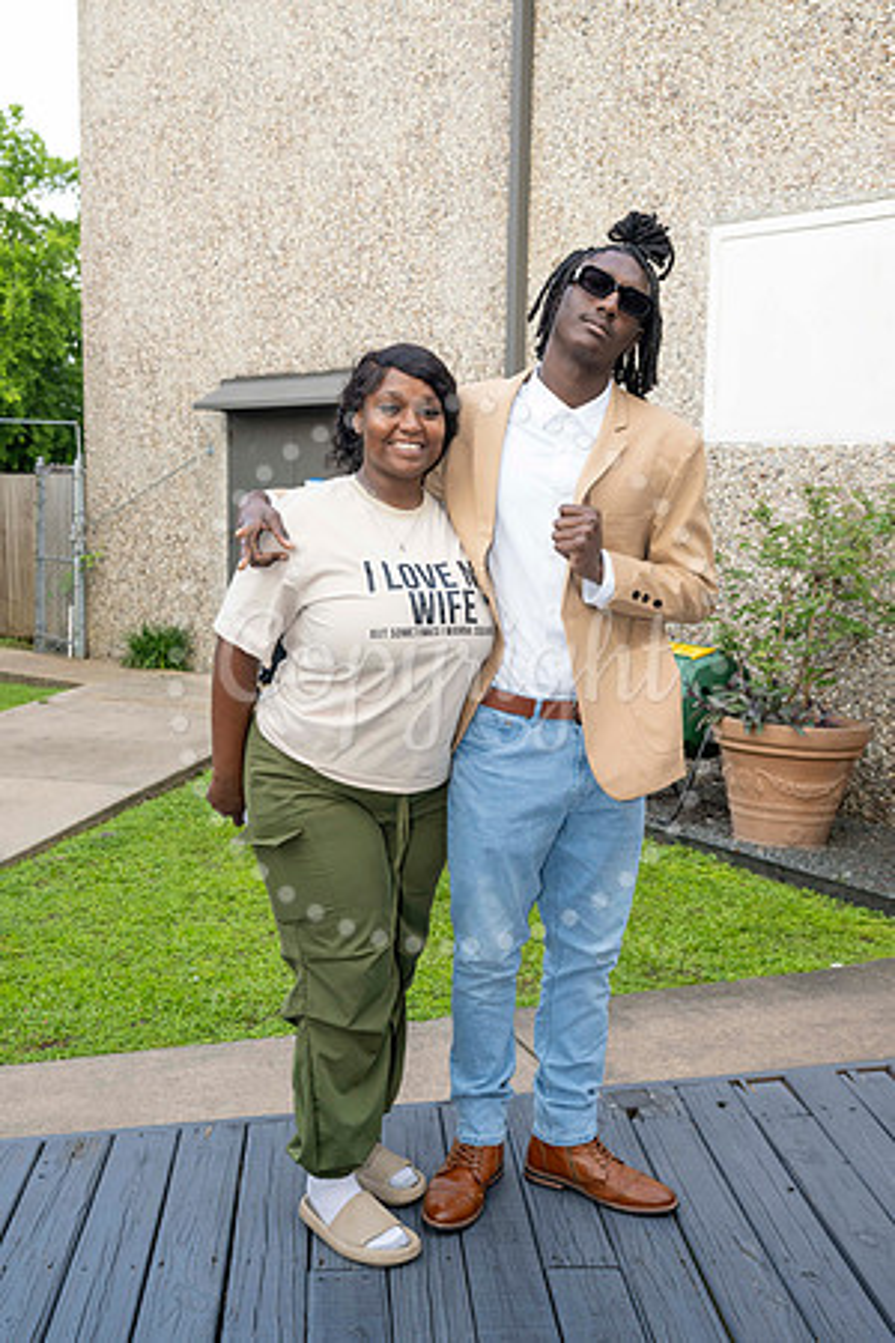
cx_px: 448
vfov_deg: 51.9
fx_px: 1380
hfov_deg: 35.9
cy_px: 672
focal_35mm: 37
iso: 500
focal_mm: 37
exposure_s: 1/200
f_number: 7.1
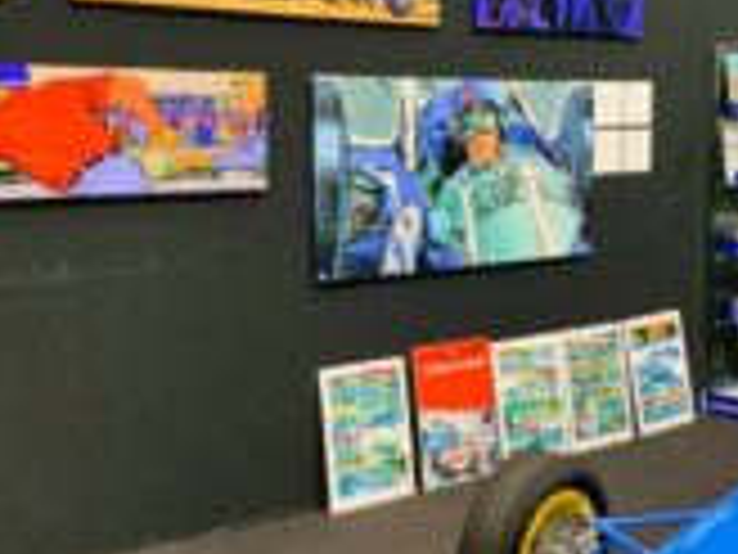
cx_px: 410
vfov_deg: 25.7
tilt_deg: -6.7
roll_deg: +0.3
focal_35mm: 57
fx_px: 1215
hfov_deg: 33.7
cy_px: 275
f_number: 1.8
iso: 125
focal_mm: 4.25
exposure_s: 1/60
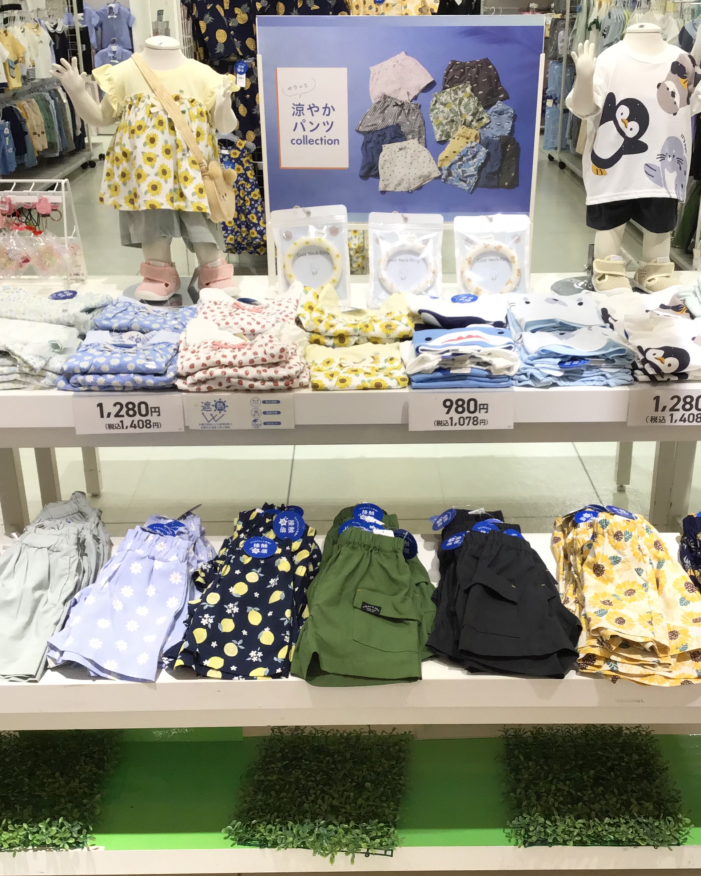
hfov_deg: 36.5
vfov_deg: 44.8
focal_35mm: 41
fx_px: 1063
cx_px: 373
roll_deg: -0.8
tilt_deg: -24.0
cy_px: 436
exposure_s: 1/100
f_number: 2.4
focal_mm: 3.3
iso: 50
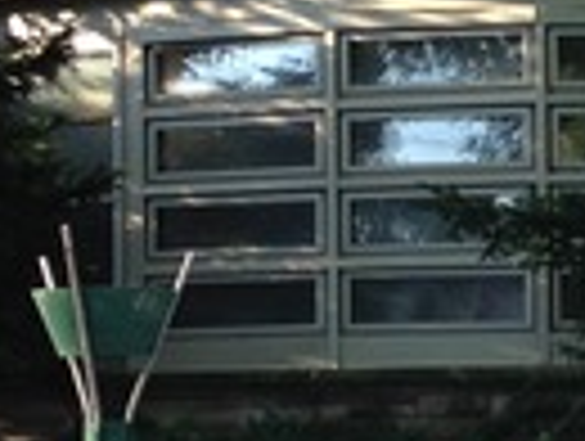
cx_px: 554
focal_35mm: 162
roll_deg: +0.3
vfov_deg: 9.2
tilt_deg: +2.8
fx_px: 2743
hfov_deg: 12.1
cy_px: 216
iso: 50
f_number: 2.4
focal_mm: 4.12
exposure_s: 1/174
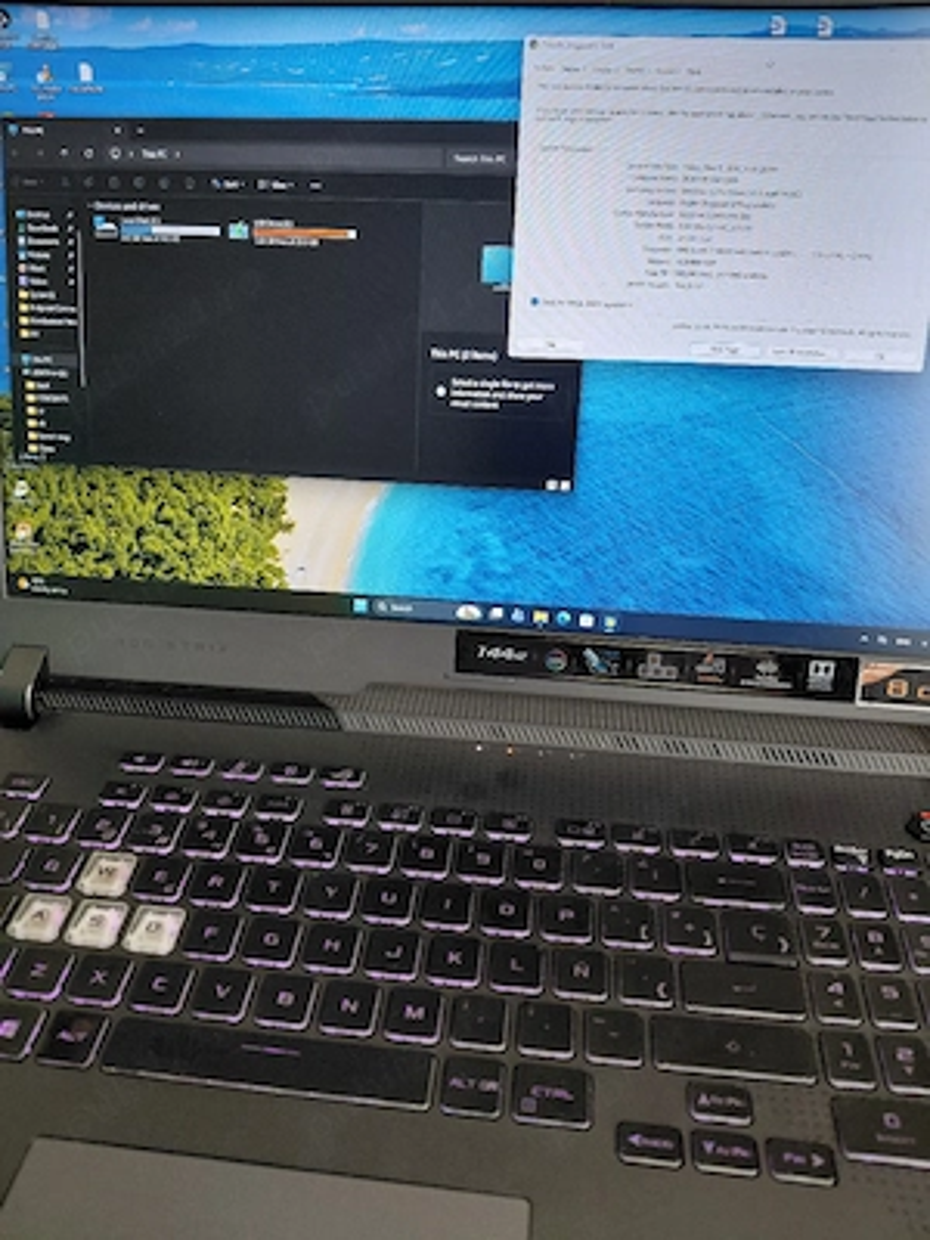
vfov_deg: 69.4
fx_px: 896
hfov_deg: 54.9
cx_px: 465
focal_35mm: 25
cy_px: 620
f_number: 1.8
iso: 160
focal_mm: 4.69
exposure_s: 1/60.2
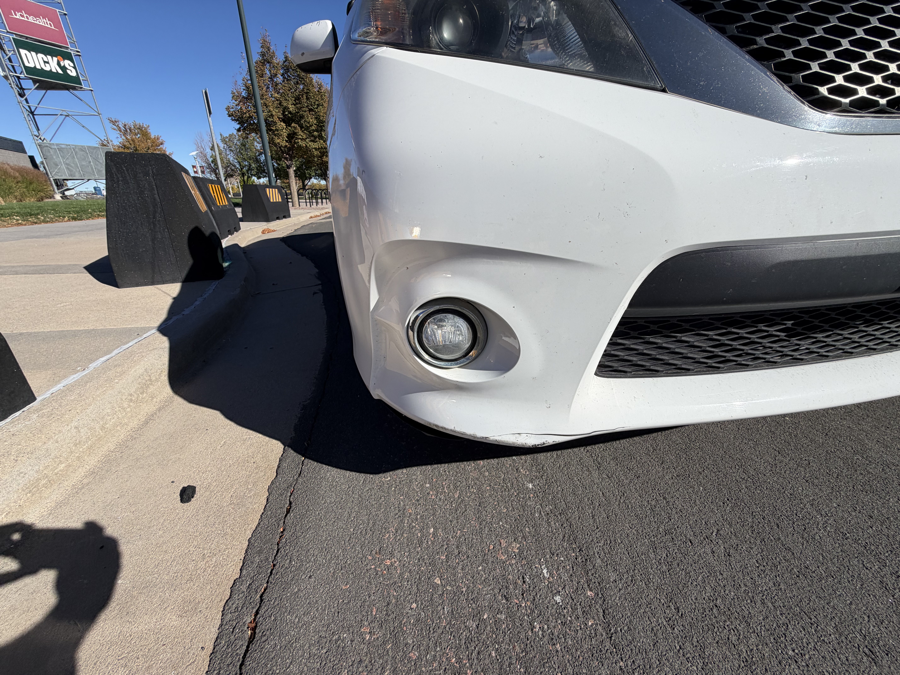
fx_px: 364
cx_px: 450
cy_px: 338
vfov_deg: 85.7
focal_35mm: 14
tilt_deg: -22.9
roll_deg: +3.2
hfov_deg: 102.1
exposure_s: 1/1339
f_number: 2.2
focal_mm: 2.22
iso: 20
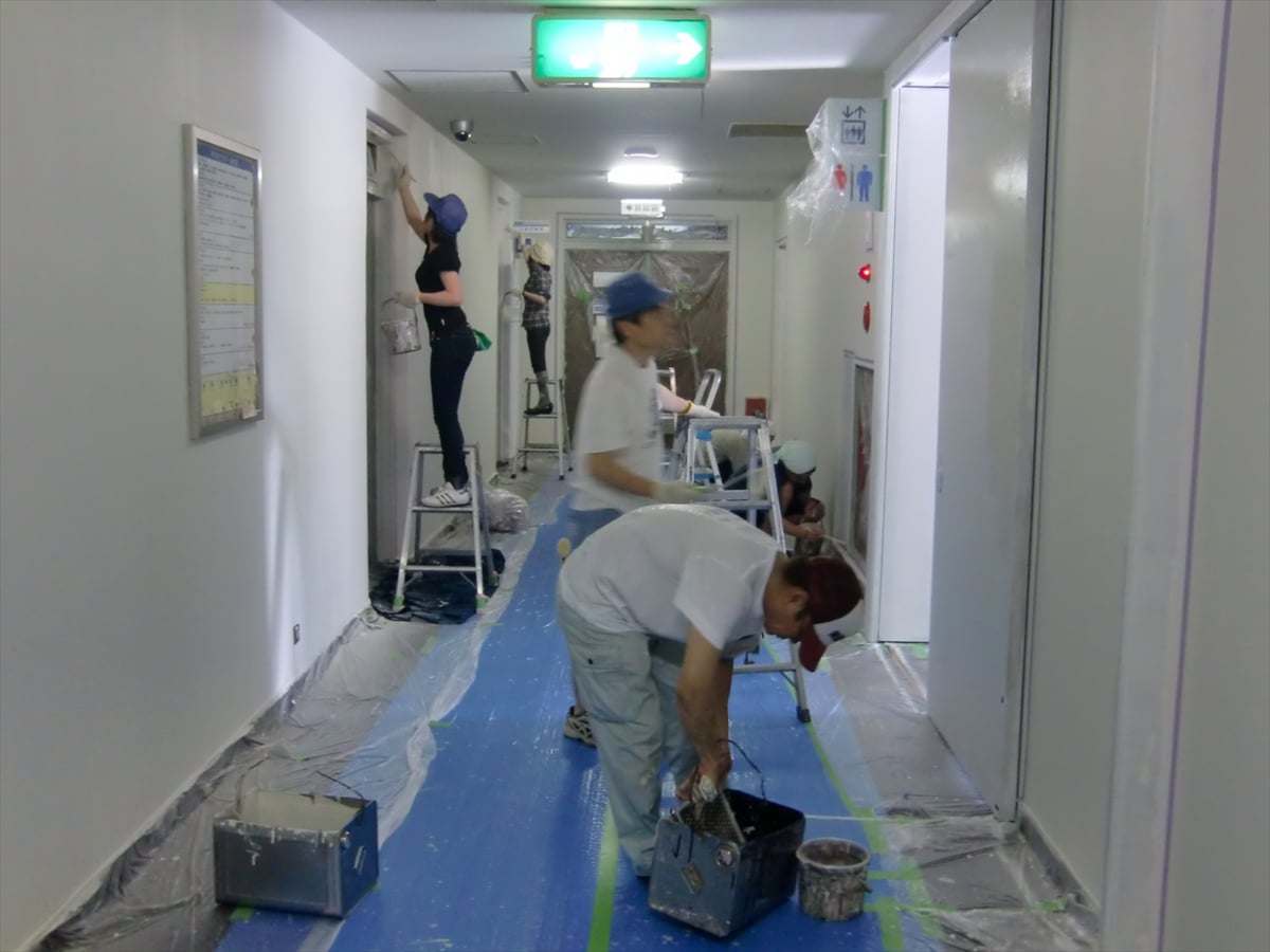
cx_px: 635
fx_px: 1247
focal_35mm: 34
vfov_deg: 41.8
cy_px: 476
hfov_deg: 54.0
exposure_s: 1/15
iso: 400
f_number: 3.6
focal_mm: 6.1
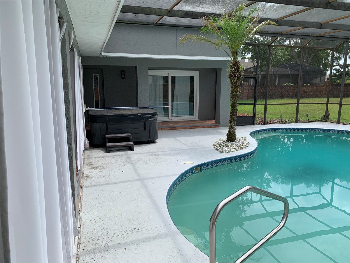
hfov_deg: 67.3
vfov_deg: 53.1
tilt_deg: -10.4
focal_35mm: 26
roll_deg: +0.2
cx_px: 175
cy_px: 132
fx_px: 263
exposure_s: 1/928
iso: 25
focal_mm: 4.25
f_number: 1.8
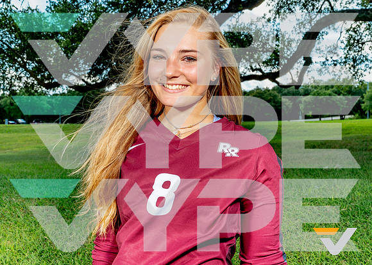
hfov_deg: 39.5
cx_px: 184
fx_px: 518
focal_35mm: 49
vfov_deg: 28.7
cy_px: 144
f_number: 11
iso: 100
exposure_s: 1/125
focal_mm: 42
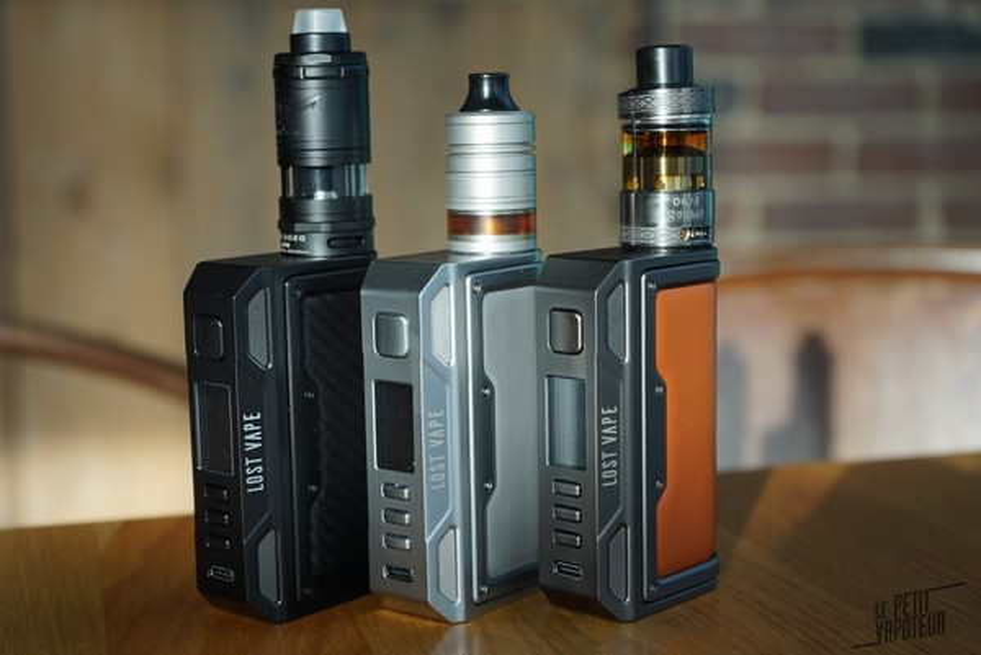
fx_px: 1500
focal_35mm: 55
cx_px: 490
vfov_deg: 24.7
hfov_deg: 36.2
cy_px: 328
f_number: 5
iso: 125
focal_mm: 55
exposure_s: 1/160
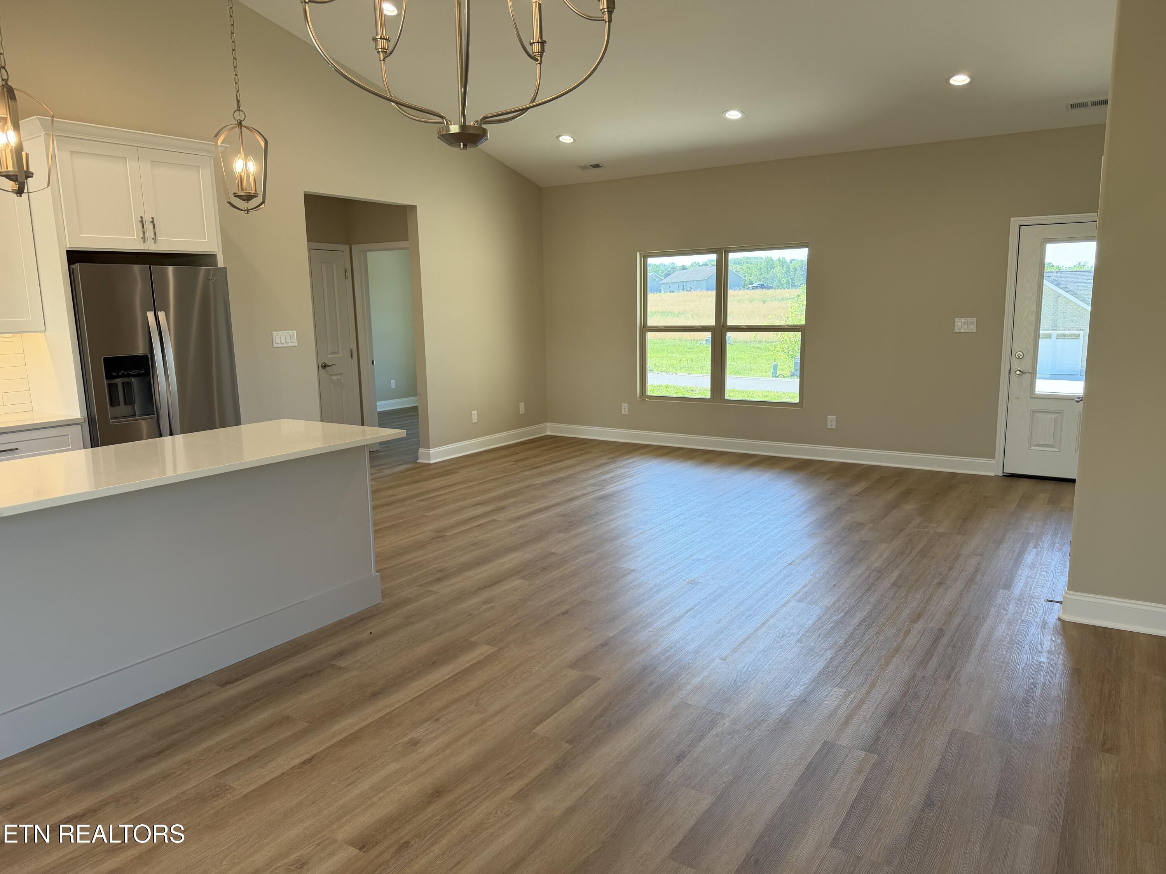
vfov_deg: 56.8
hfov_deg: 71.6
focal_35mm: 24
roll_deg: +2.3
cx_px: 583
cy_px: 437
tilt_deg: -7.5
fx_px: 808
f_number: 1.78
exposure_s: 1/209
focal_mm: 6.76
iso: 80
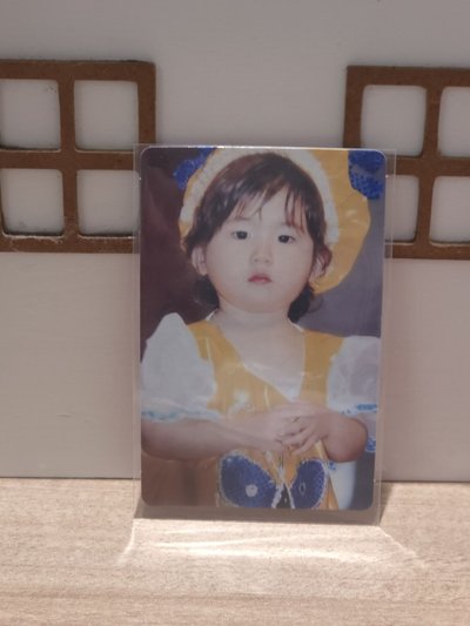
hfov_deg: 21.3
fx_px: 1249
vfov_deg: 28.2
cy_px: 313
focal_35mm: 69
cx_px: 235
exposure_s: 1/30
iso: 160
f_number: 2.4
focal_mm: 7
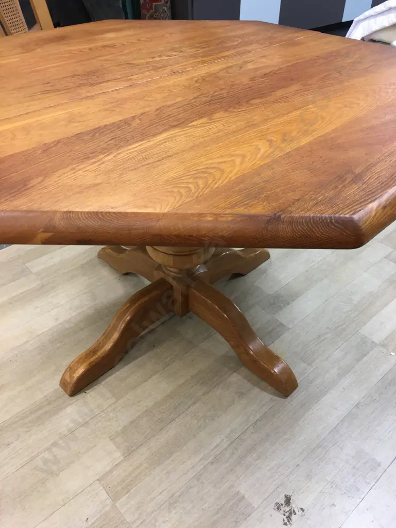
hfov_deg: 48.2
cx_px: 198
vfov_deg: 61.7
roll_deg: -1.5
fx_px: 442
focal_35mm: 29
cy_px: 264
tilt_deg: -37.3
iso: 50
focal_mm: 4.15
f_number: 2.2
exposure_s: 1/17
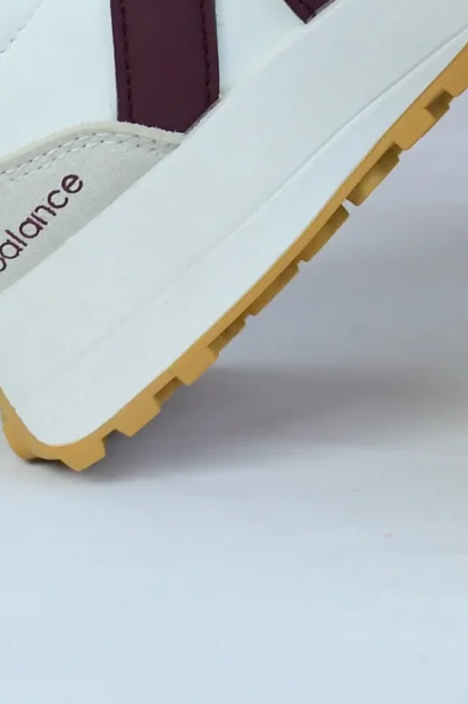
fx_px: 4197
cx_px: 479
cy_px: -498
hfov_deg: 6.4
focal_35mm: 215
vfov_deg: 9.2
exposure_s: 1/200
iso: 500
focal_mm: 35
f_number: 2.8
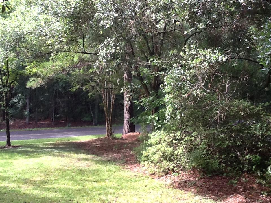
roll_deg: -0.2
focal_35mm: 44
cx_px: 136
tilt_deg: +0.9
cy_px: 102
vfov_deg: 32.9
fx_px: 344
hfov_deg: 42.9
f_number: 2.4
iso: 40
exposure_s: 1/120
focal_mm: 2.03
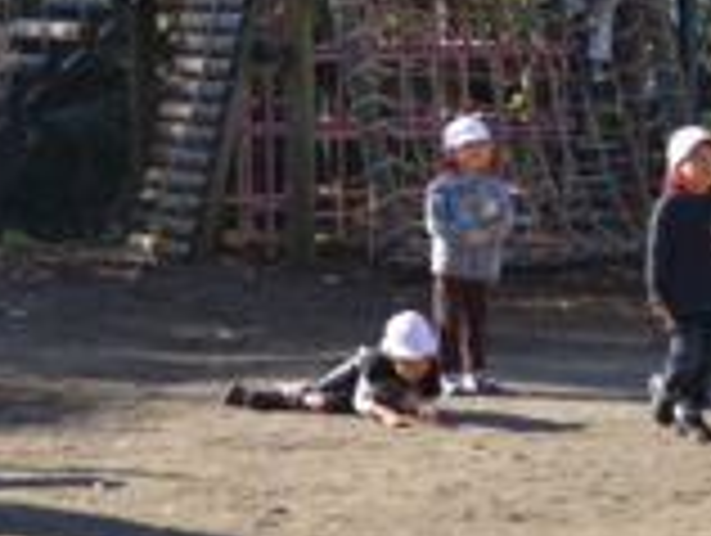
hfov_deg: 11.7
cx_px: 351
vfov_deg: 8.8
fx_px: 3456
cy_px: -34
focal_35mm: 168
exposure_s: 1/125
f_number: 5.3
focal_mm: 46
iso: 100
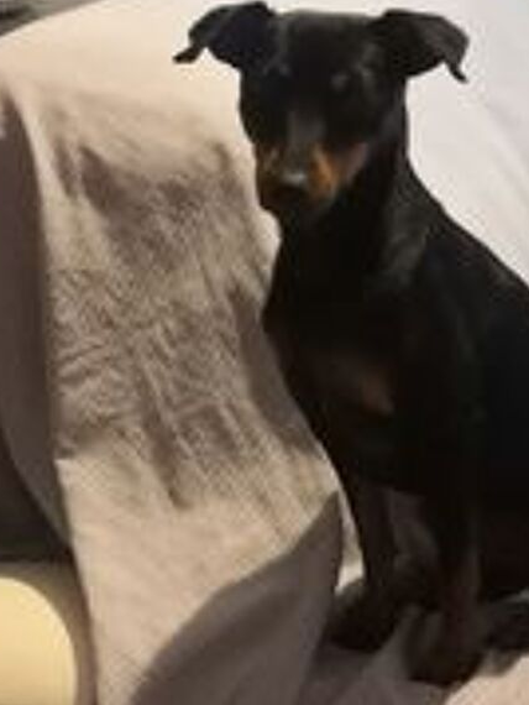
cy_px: 349
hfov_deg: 16.1
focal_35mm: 92
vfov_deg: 21.3
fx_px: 1873
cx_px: 279
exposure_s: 1/33.3
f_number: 1.8
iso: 800
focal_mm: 3.95
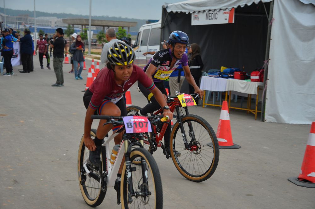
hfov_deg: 28.1
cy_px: 104
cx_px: 158
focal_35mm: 72
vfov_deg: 18.9
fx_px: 629
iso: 640
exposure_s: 1/200
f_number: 5.6
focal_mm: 72
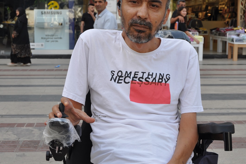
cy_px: 65
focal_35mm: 62
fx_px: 424
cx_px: 136
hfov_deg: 32.4
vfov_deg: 21.9
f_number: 5.6
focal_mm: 32
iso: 220
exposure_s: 1/125
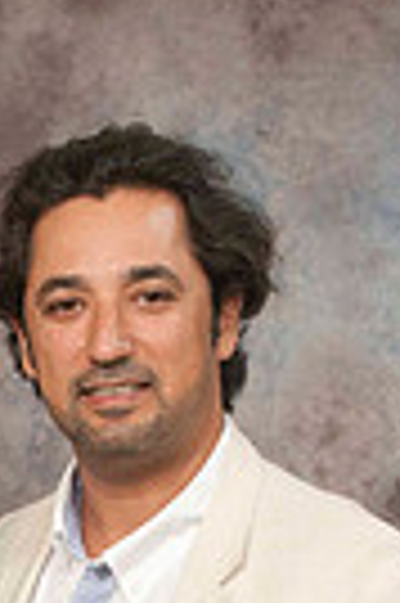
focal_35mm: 202
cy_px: 806
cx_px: -124
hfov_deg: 6.7
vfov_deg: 10.0
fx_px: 3375
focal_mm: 40
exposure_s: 1/100
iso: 250
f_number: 5.6
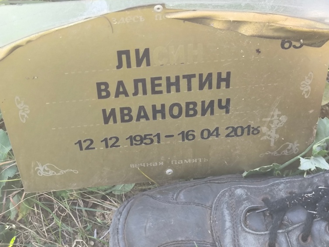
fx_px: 504
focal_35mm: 53
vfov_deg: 27.5
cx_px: 160
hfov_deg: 36.2
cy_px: 126
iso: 64
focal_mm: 4.71
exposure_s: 1/60
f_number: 1.7
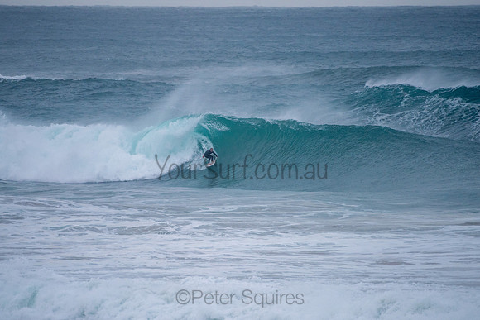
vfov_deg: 2.2
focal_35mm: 613
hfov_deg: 3.4
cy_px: 148
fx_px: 8178
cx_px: 230
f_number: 5.6
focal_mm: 500
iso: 500
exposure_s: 1/1250
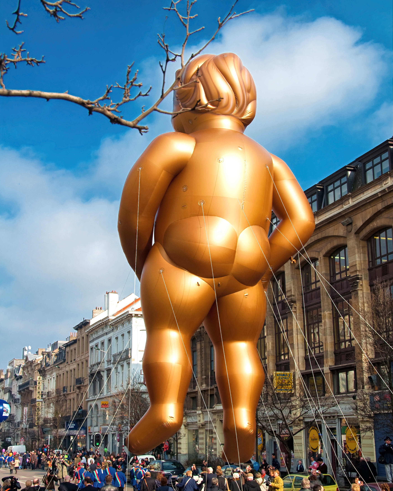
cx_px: 195
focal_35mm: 50
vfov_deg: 37.6
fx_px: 721
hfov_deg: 30.5
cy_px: 265
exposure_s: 1/200
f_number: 10
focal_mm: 29
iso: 160
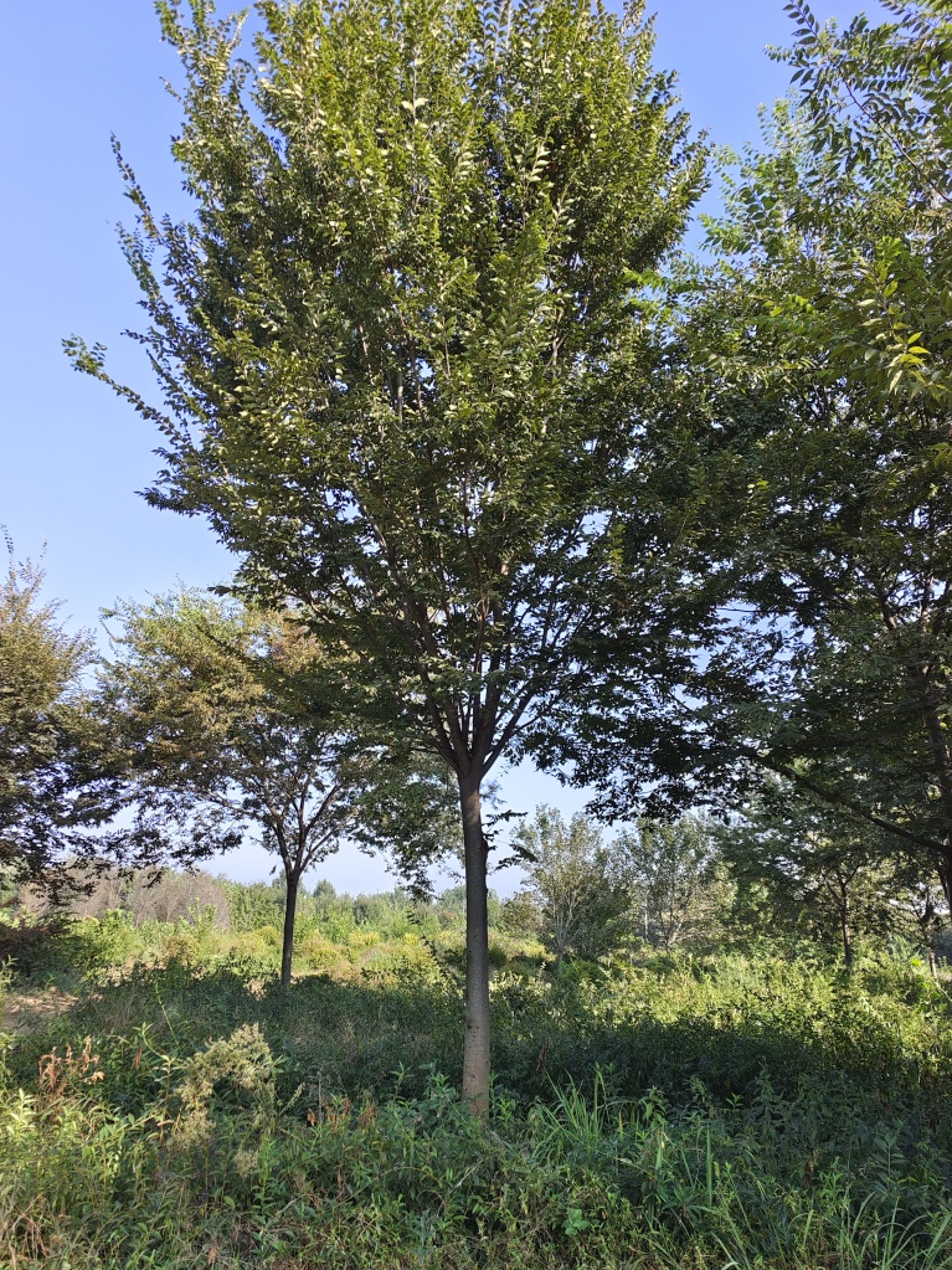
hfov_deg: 56.8
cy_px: 652
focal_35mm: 24
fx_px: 880
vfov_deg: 71.6
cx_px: 464
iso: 50
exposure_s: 1/213
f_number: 1.57
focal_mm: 6.51
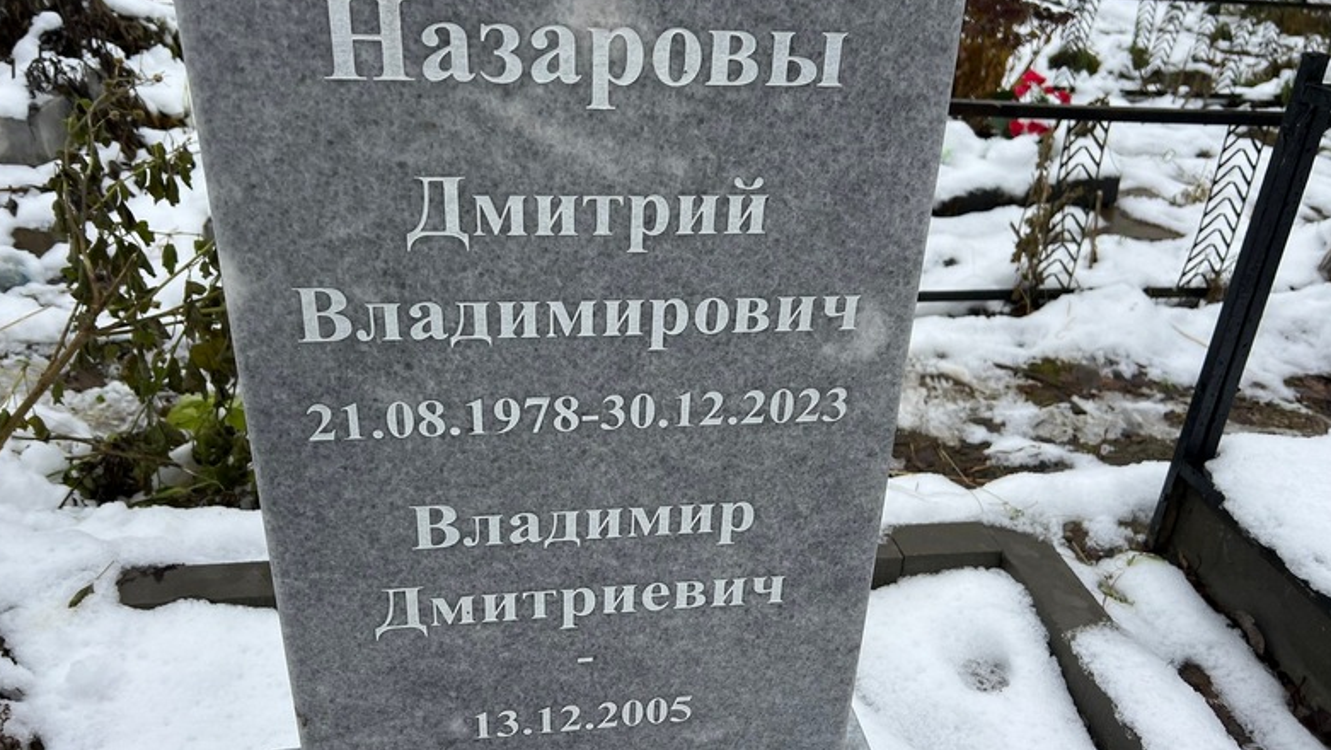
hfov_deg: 66.0
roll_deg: -1.9
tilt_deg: -26.7
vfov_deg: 40.2
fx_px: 1024
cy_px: 378
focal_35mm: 29
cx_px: 656
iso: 50
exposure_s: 1/338
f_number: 1.5
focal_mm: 5.7
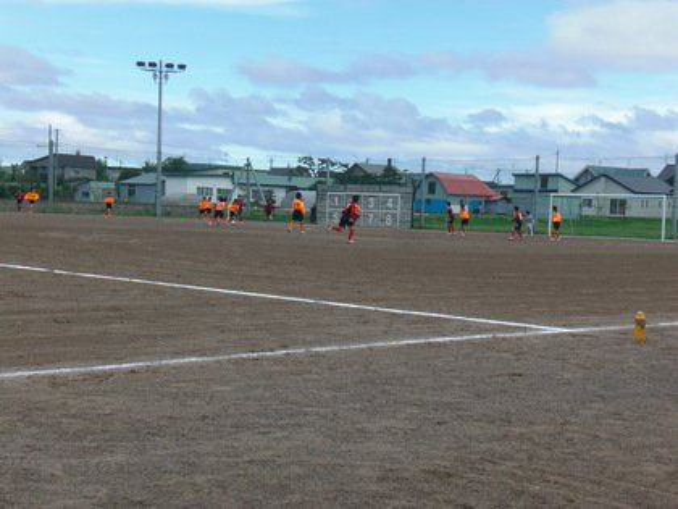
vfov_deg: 23.3
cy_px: 254
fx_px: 1234
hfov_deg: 30.7
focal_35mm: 63
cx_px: 339
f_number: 7.2
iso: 64
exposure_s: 1/200
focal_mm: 10.4
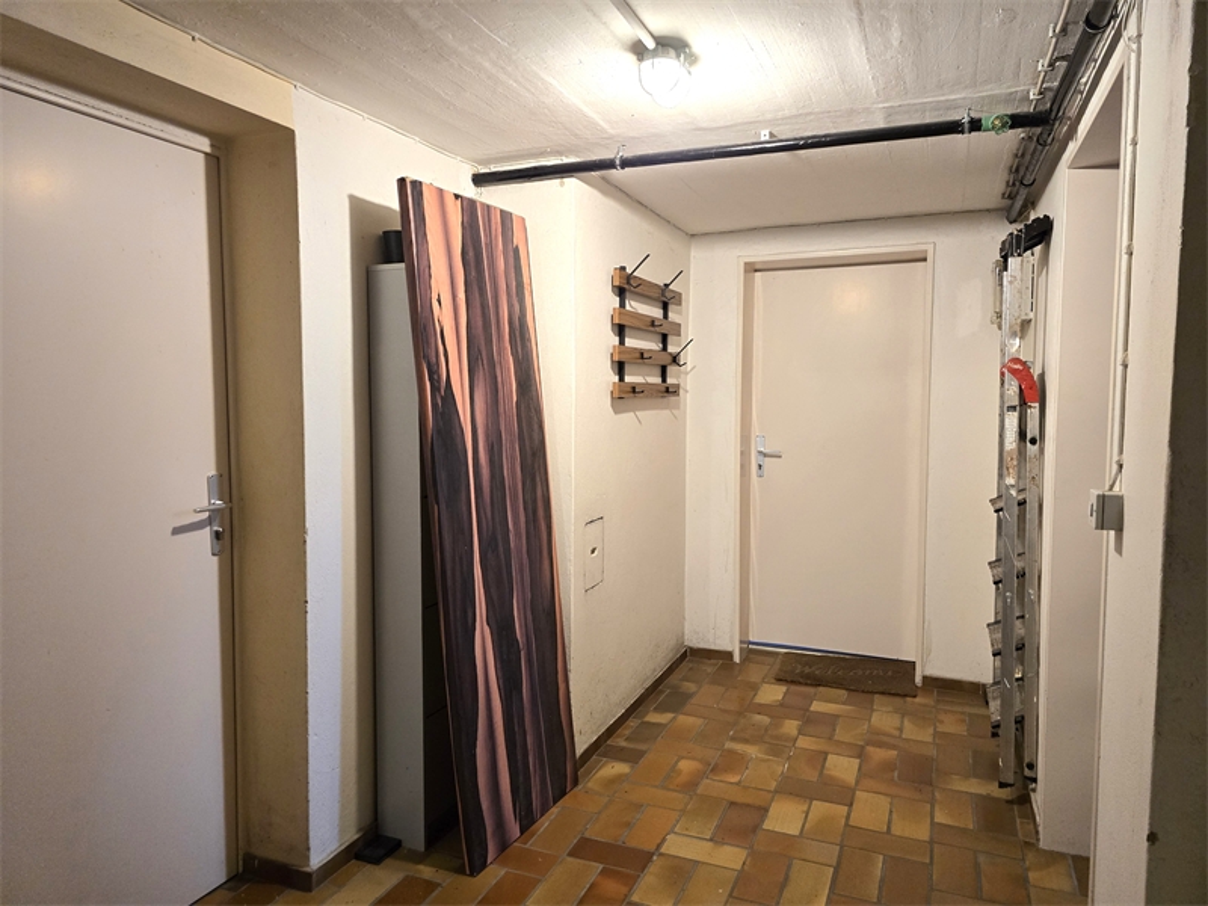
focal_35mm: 23
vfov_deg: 58.9
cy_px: 453
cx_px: 604
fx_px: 803
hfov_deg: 73.9
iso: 500
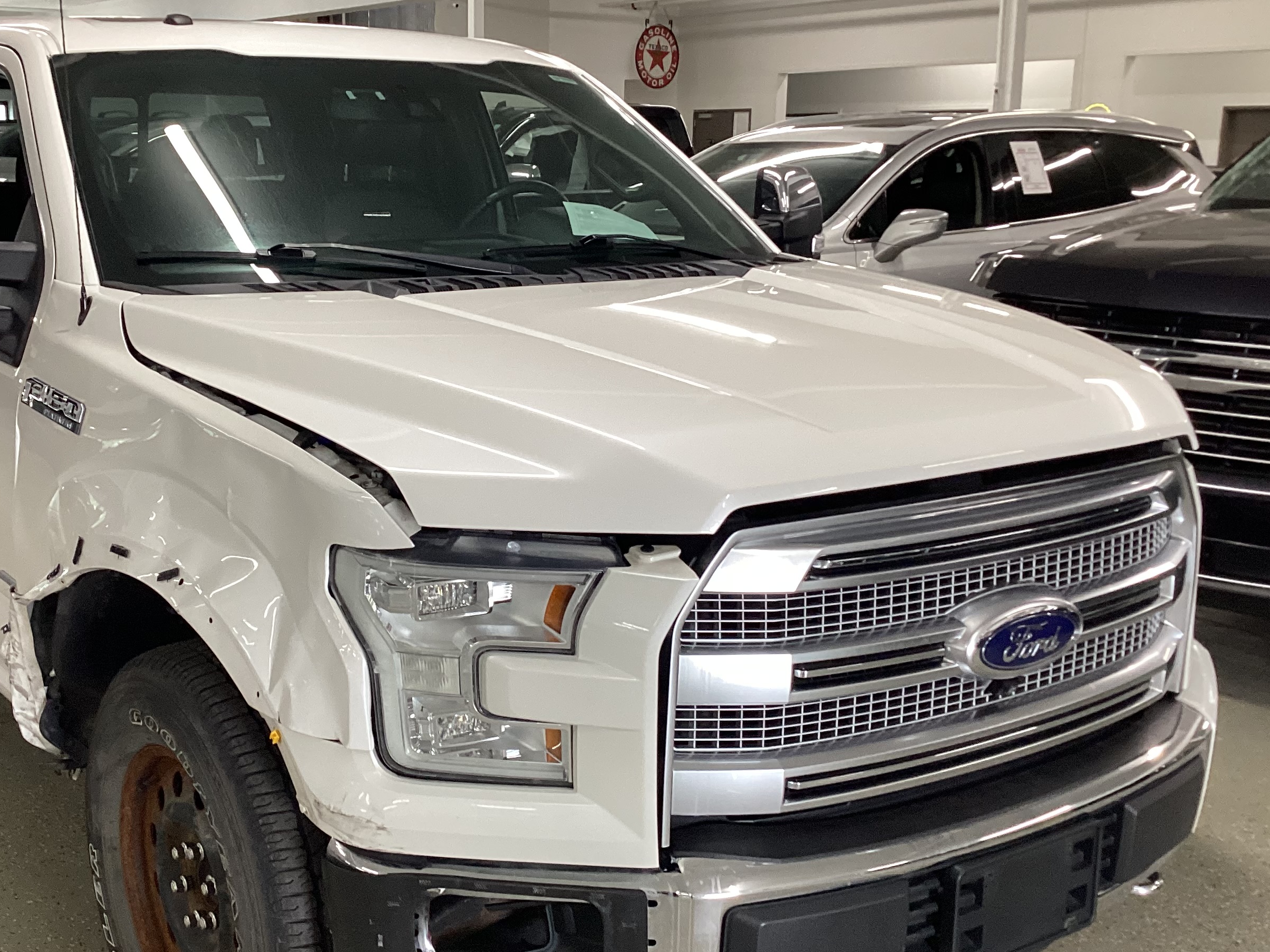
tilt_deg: -15.6
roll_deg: +0.5
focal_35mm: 42
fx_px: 1541
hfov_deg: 44.5
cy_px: 510
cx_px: 490
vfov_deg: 34.3
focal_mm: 3.3
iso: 125
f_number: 2.4
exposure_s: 1/60
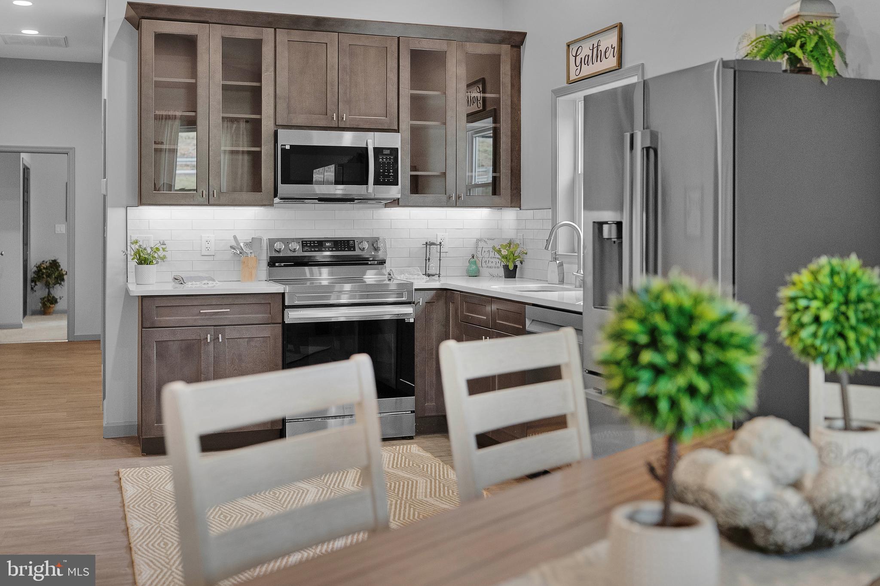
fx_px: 855
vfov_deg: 37.8
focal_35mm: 35
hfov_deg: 54.4
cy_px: 293
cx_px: 440
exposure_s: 1/250
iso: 800
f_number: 2.5
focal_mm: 35
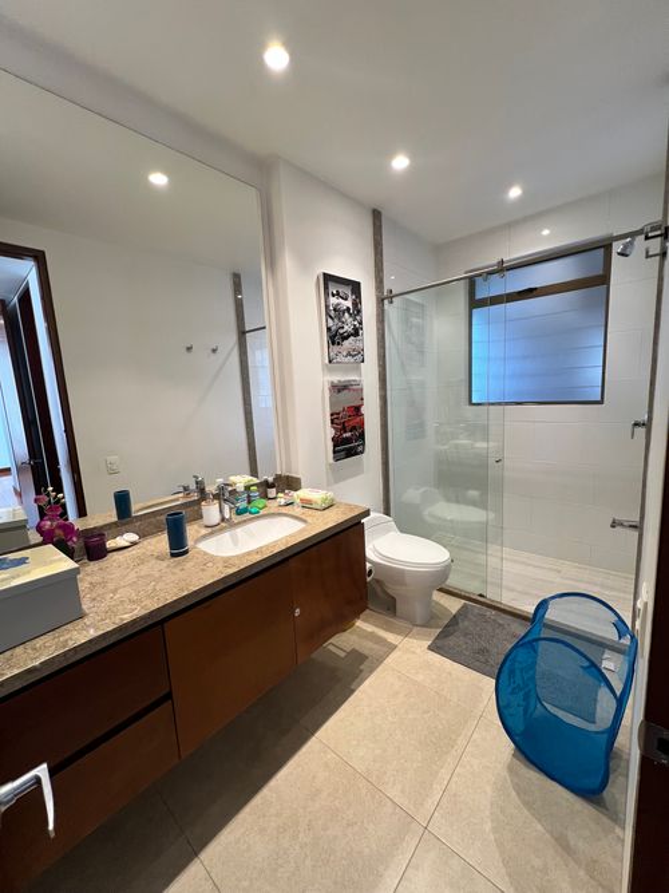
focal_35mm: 13
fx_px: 335
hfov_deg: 89.9
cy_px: 446
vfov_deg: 106.2
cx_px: 334
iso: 125
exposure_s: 1/60
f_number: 1.8
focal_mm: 1.57
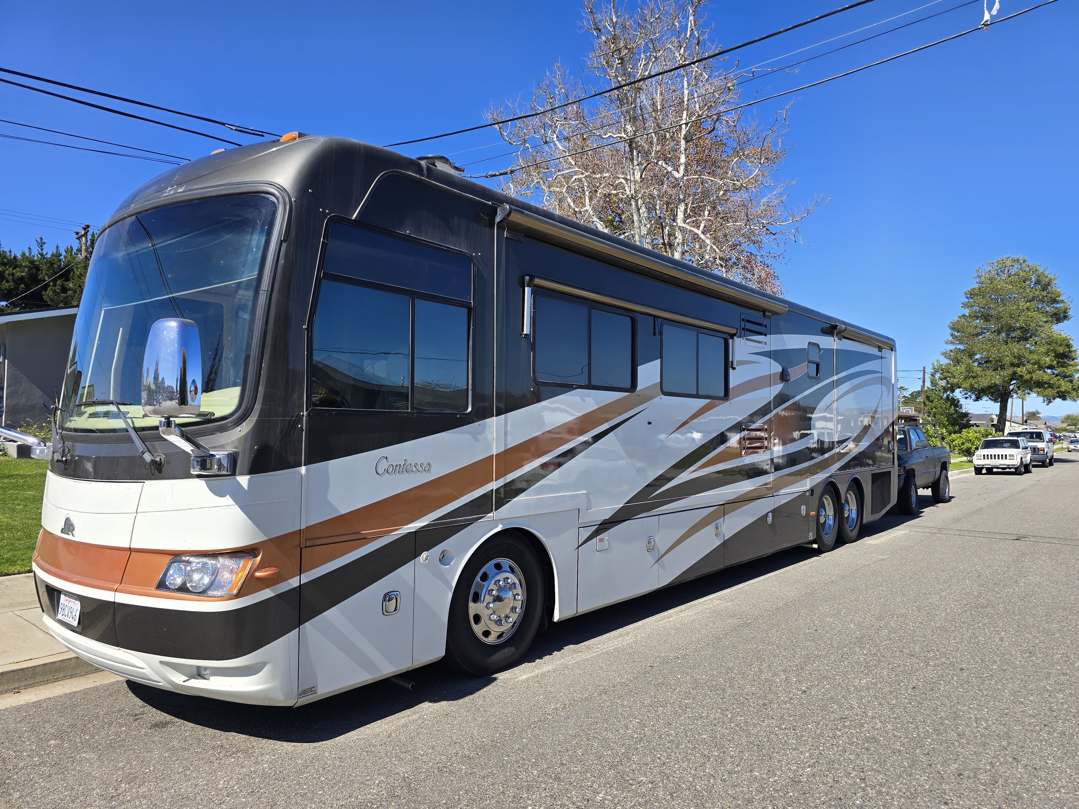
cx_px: 540
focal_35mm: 23
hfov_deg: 73.9
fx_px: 717
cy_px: 404
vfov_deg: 58.9
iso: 12
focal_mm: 6.3
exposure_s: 1/641
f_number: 1.7
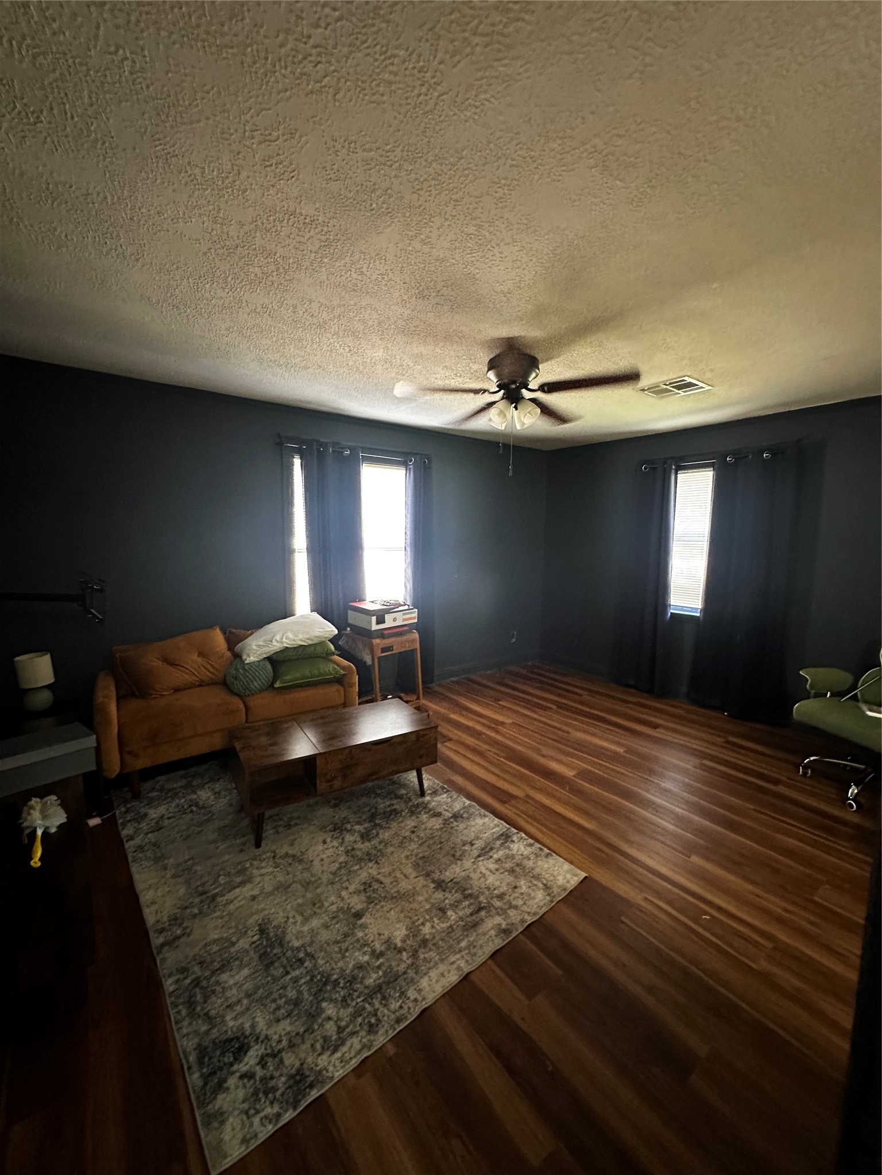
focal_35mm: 14
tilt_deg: -4.7
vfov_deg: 102.1
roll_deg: -2.0
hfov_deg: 85.7
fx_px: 476
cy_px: 588
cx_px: 441
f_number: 2.2
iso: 640
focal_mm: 2.22
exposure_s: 1/60
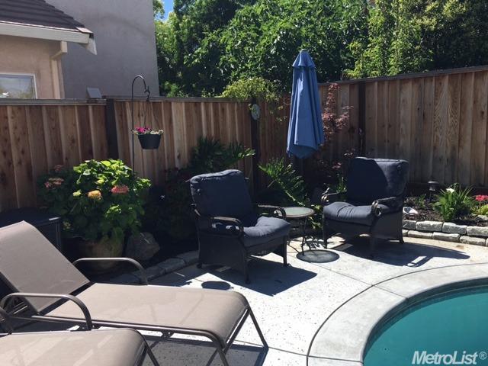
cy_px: 183
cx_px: 244
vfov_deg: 48.2
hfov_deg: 61.7
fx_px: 409
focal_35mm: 29
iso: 25
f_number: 2.2
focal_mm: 4.15
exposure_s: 1/1115
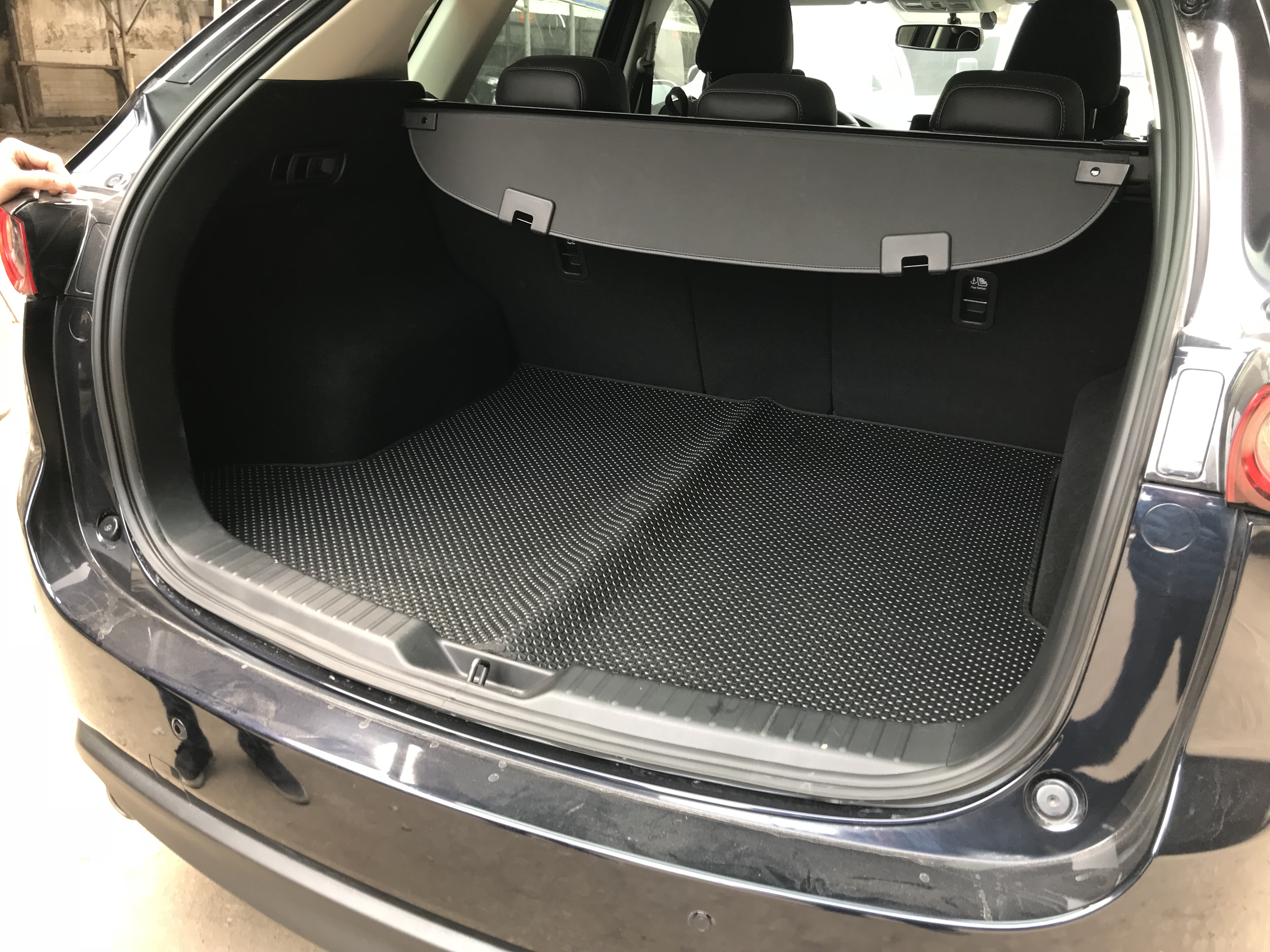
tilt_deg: -21.1
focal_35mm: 28
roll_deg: -1.8
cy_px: 476
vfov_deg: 49.7
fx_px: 1027
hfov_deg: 63.4
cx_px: 635
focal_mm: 3.99
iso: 32
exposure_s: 1/50
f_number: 1.8
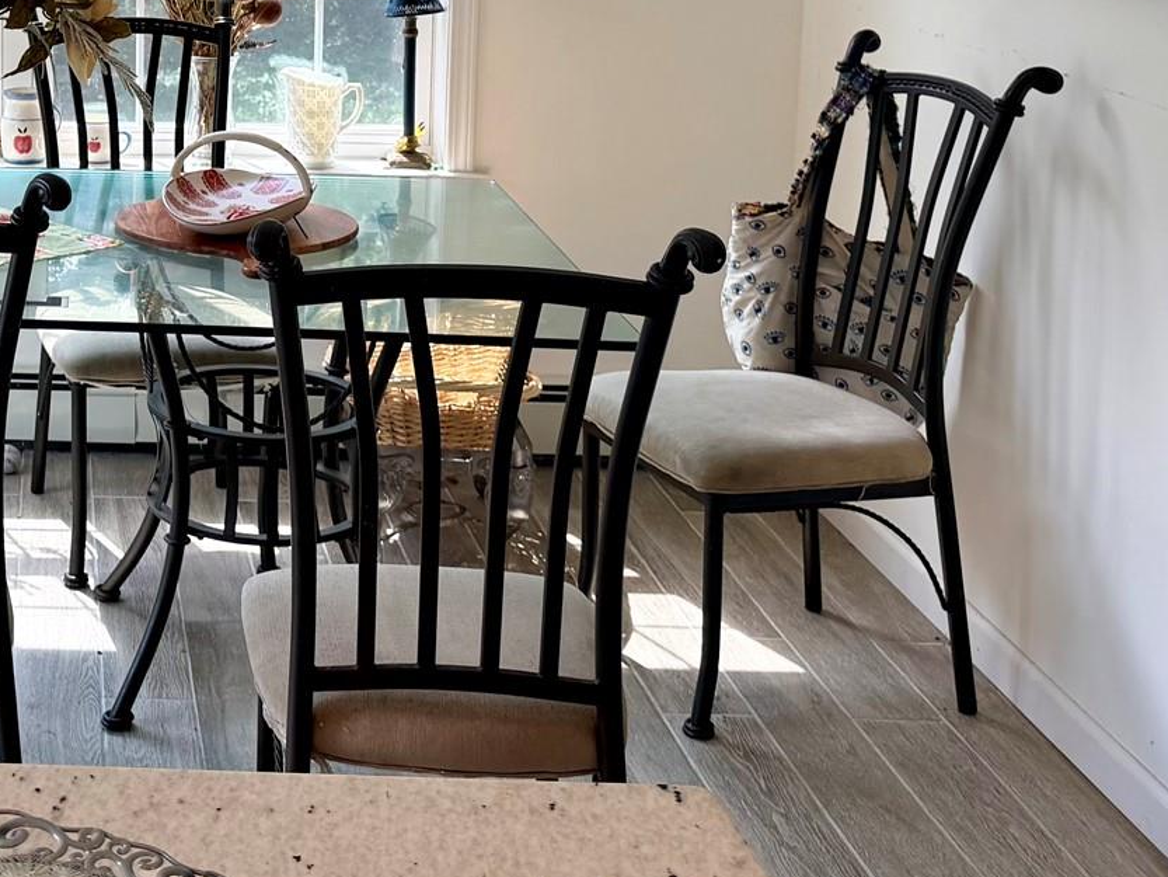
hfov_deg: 29.8
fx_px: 1991
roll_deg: +0.2
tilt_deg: -7.6
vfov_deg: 23.9
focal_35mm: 59
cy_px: 22
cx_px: -77
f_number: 1.78
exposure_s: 1/358
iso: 80
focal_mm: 6.76
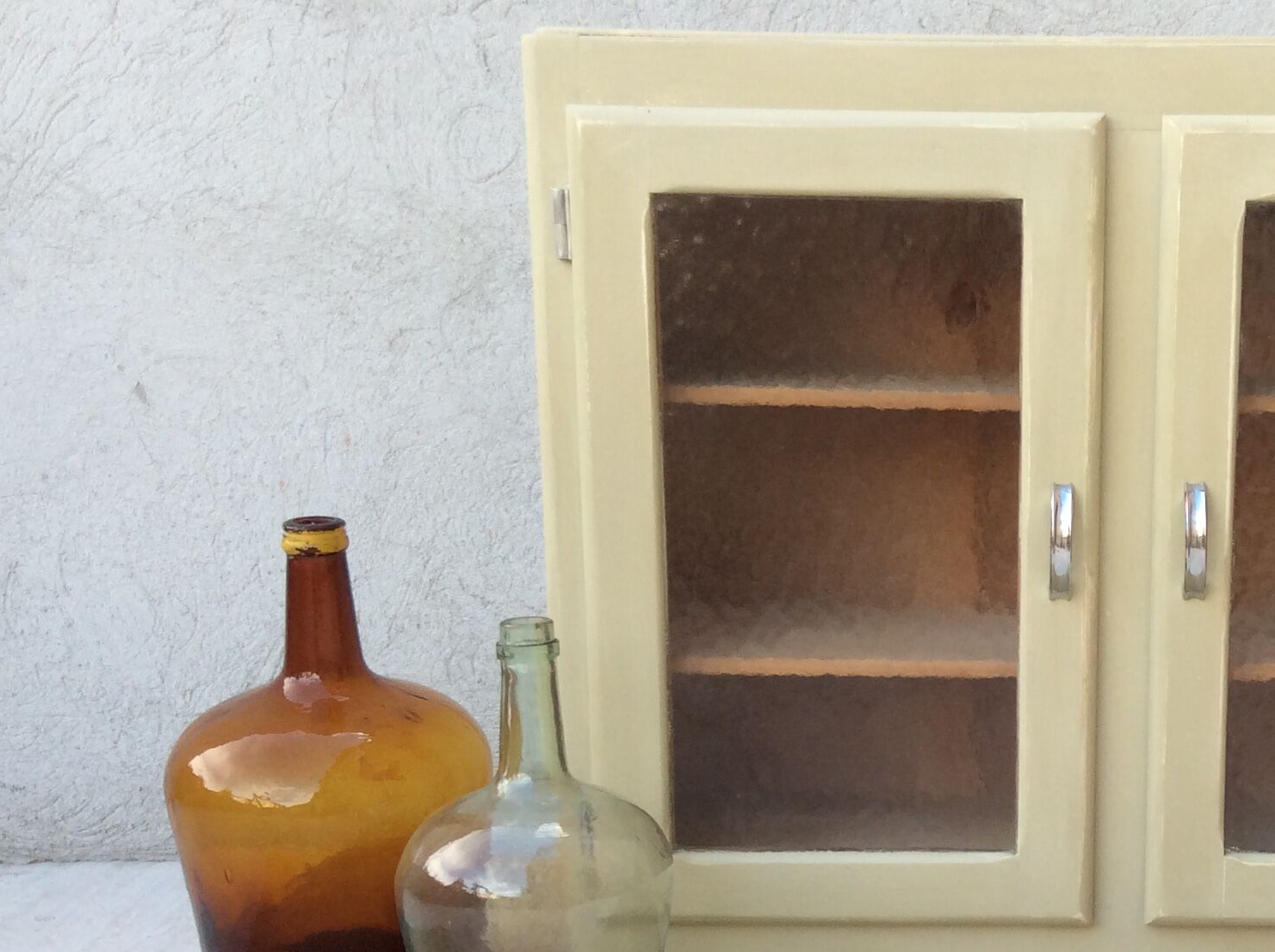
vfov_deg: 25.9
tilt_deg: -10.6
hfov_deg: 33.2
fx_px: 2059
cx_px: 1055
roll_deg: +0.6
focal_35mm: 56
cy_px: 653
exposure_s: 1/134
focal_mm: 3.3
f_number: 2.4
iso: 32
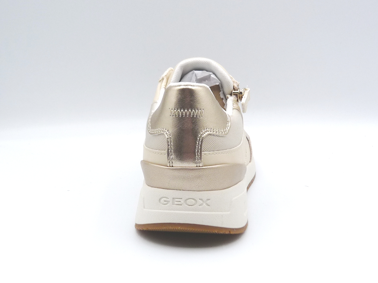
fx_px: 557
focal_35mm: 51
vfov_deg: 28.6
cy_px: 142
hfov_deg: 37.5
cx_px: 189
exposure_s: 1/250
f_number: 5
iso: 100
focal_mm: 5.1
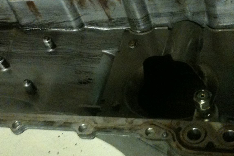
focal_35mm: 65
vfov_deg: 20.9
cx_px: 91
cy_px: 62
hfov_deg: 30.9
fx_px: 423
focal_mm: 3.9
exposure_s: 1/15
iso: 400
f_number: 2.8
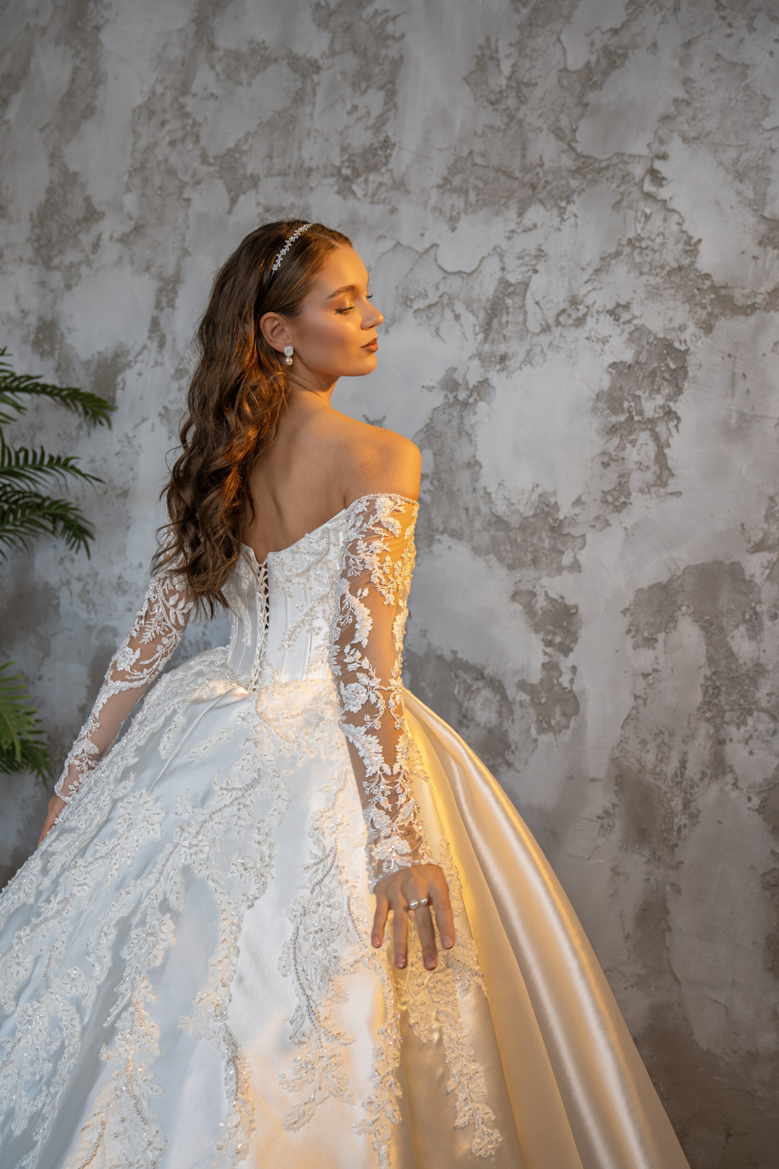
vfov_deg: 58.7
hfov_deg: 41.1
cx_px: 378
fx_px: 1039
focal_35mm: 32
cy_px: 579
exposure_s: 1/250
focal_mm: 31
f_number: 4
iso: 400
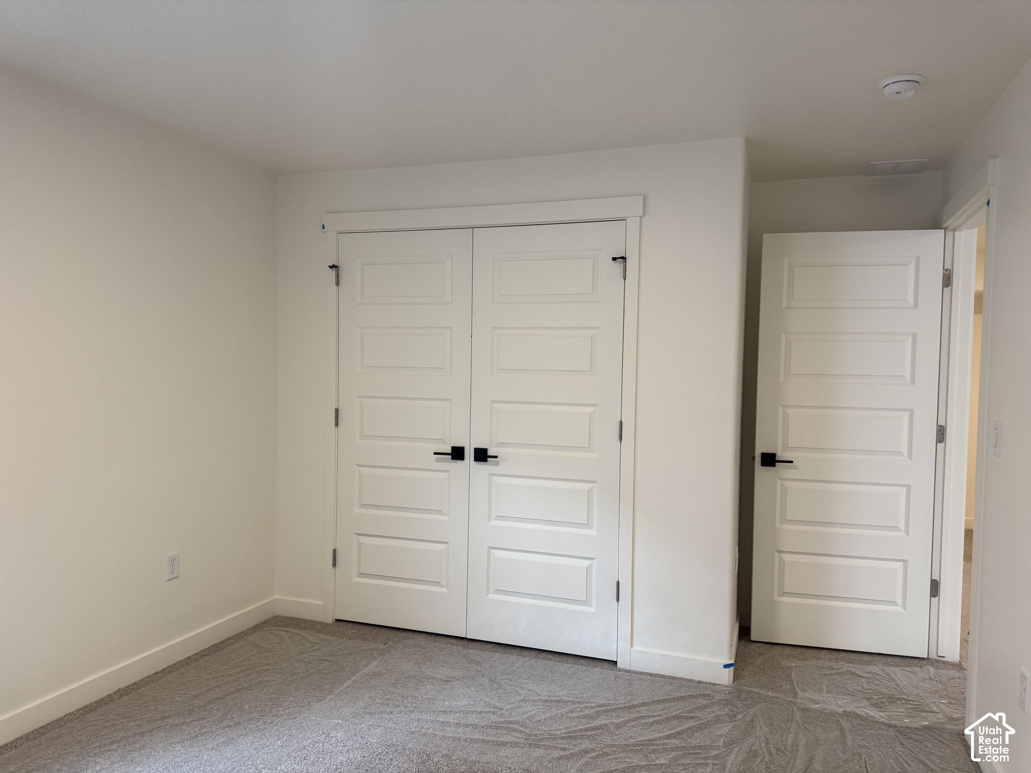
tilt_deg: -2.6
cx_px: 516
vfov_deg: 56.8
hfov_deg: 71.6
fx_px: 715
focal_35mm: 24
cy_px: 386
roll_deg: -1.2
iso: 200
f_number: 1.78
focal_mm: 6.76
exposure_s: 1/120
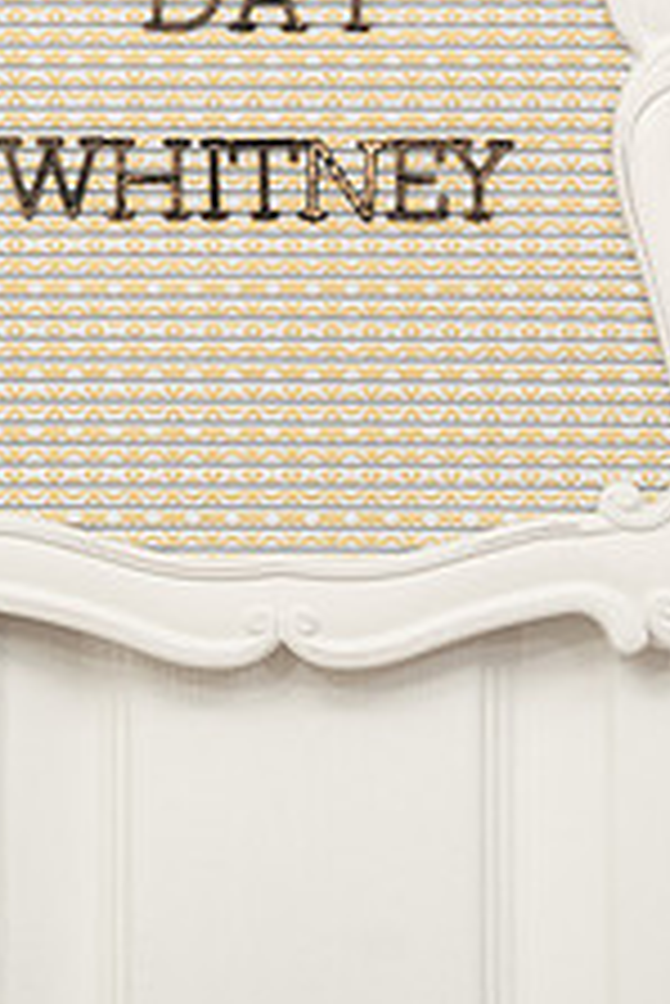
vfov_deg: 6.3
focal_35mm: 325
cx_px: 288
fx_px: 9058
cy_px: 23
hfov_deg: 4.2
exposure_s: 1/250
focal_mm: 161
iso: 800
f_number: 4
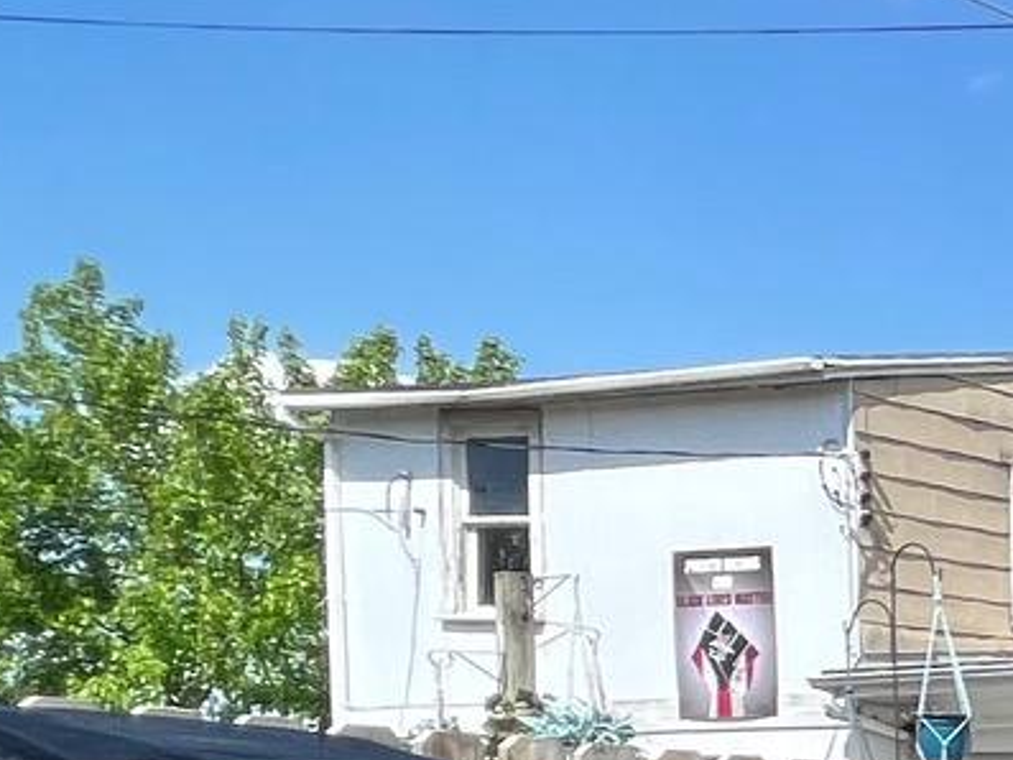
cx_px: 2289
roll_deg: +0.3
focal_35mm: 67
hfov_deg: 16.4
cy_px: 921
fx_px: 1961
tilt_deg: -1.9
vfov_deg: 20.5
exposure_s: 1/1429
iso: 32
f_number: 1.8
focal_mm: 1.57
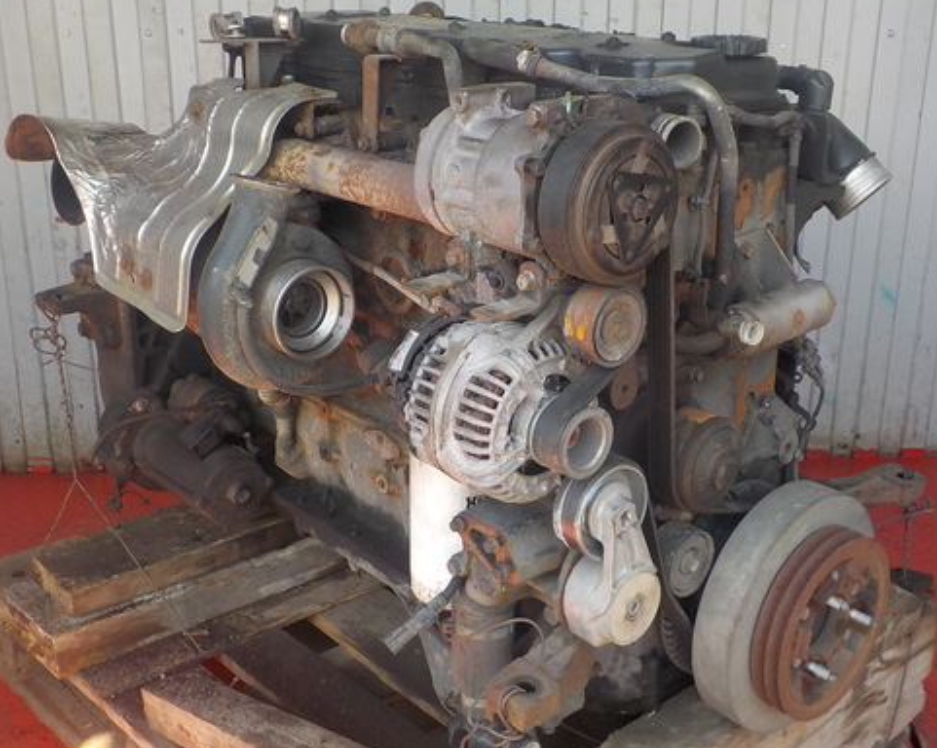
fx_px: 1081
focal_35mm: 39
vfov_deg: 38.2
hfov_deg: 46.9
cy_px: 353
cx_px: 495
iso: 125
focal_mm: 4.1
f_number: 3.3
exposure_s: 1/125
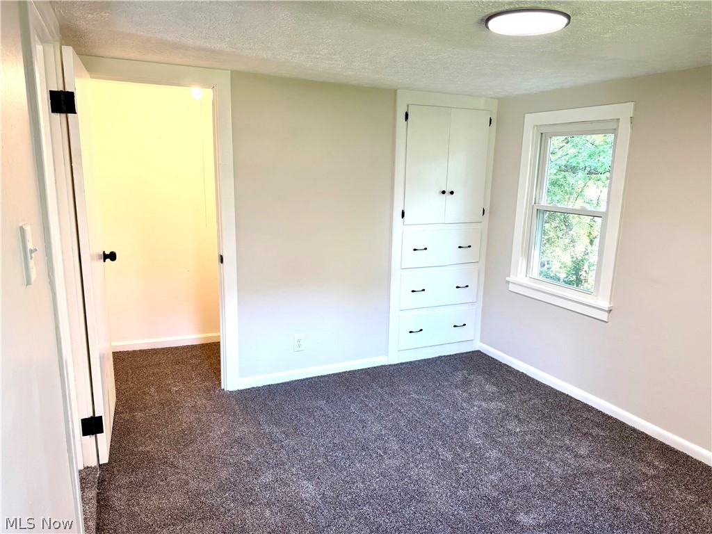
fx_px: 494
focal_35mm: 24
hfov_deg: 71.6
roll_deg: -1.2
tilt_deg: -10.9
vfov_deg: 56.8
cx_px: 356
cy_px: 267
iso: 125
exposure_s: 1/120
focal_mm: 6.76
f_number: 1.78
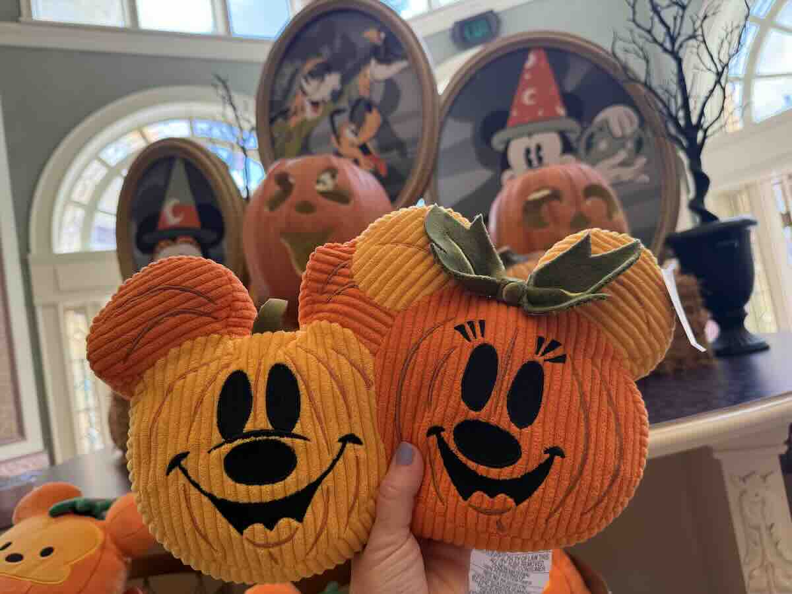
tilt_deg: +5.9
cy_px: 297
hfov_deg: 71.6
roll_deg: +9.4
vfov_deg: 56.8
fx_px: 549
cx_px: 396
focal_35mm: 24
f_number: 1.78
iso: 125
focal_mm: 6.76
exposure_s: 1/243
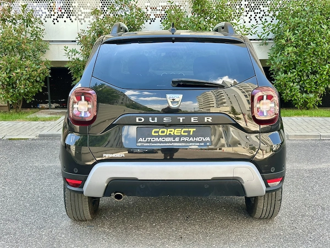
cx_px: 165
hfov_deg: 39.7
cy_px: 124
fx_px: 458
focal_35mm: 48
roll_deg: +0.0
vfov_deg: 30.3
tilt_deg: -10.6
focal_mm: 6.86
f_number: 1.78
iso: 64
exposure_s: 1/402
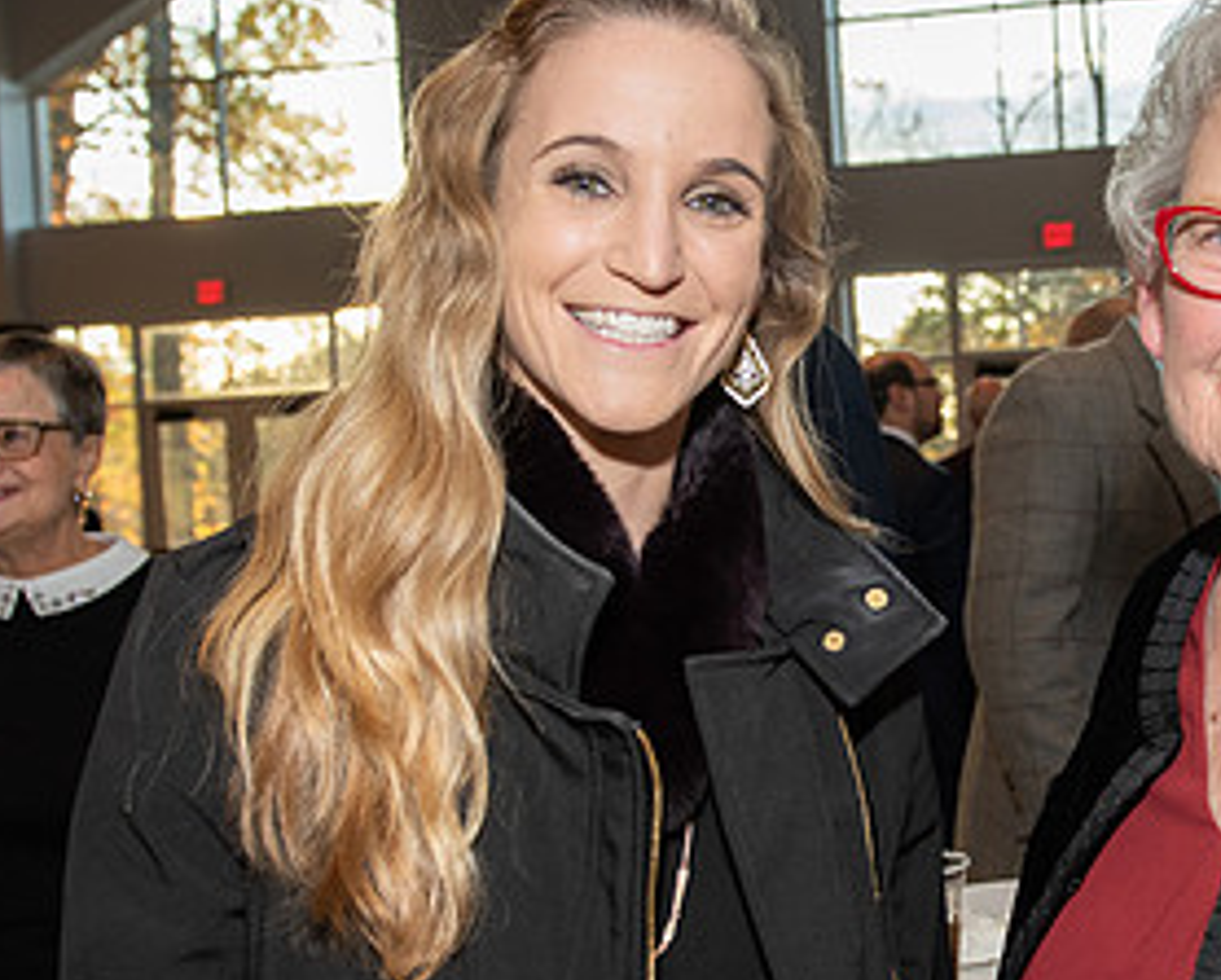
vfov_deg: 26.2
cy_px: 571
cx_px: 931
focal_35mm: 58
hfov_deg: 31.8
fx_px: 2098
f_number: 4
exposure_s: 1/250
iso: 640
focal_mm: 27
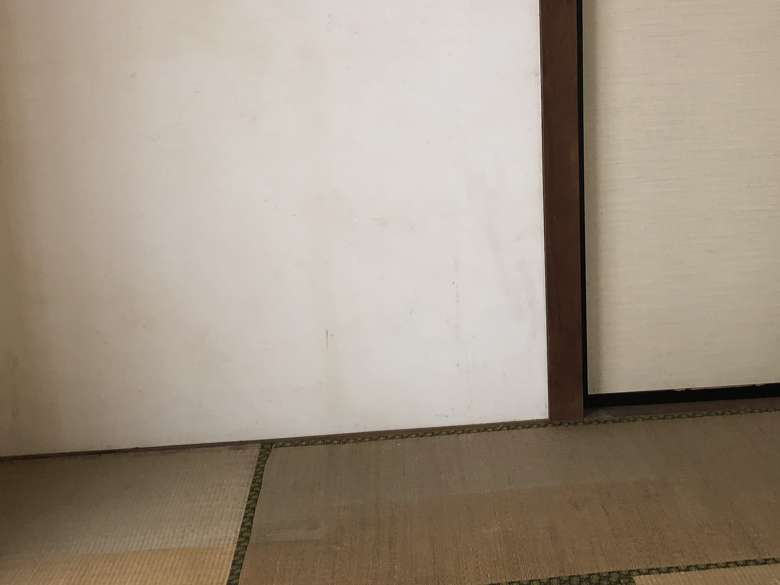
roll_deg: +0.6
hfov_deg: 39.3
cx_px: 502
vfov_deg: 30.0
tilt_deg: -12.0
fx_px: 1082
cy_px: 193
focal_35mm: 48
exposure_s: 1/15
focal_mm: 4
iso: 80
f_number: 1.8
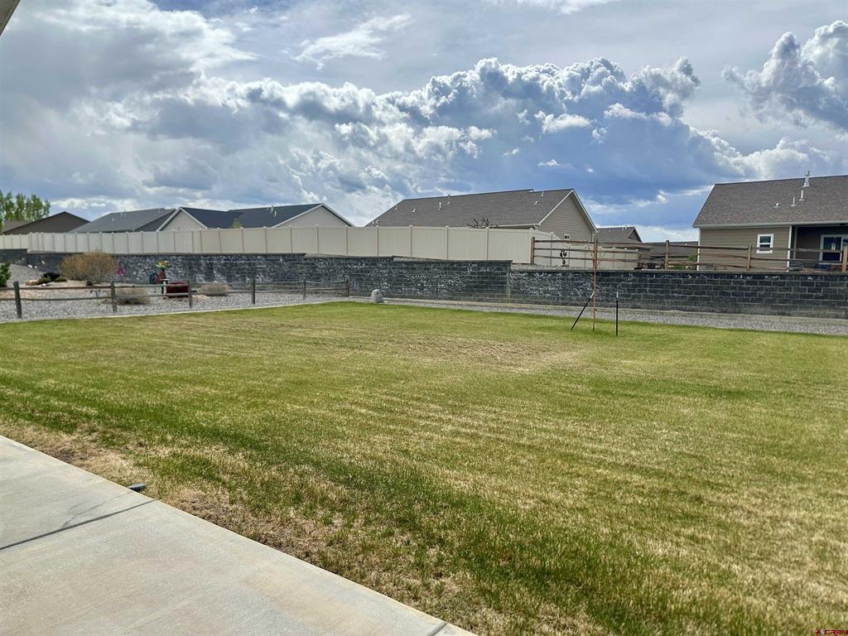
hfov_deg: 71.6
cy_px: 318
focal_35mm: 24
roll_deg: +0.7
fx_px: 588
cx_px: 424
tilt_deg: -6.2
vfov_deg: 56.8
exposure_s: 1/7576
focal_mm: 6.86
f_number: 1.78
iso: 80
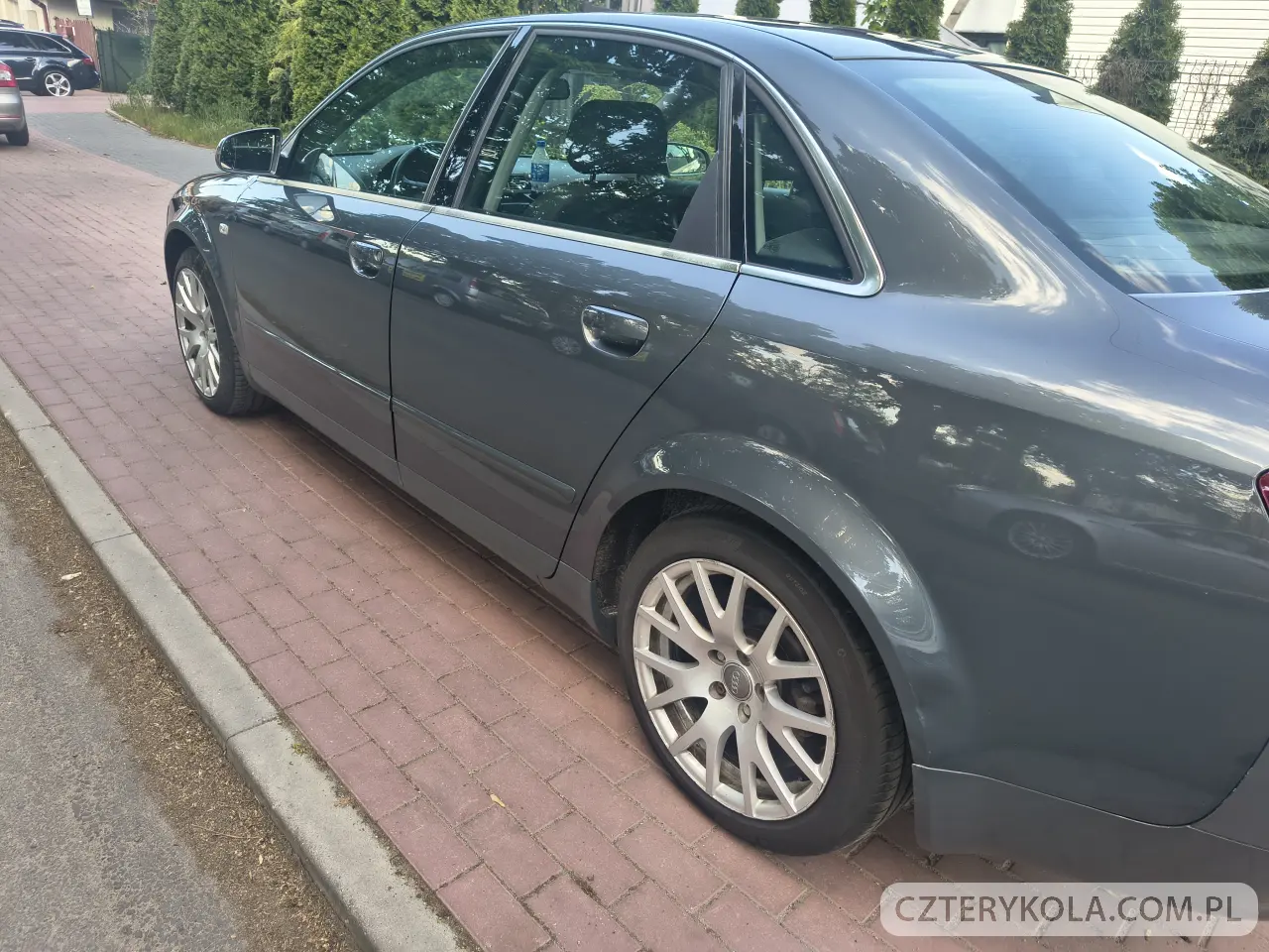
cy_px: 476
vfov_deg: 56.8
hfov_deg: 71.6
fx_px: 880
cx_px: 634
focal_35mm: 24
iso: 100
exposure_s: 1/171
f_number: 1.8
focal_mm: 5.56
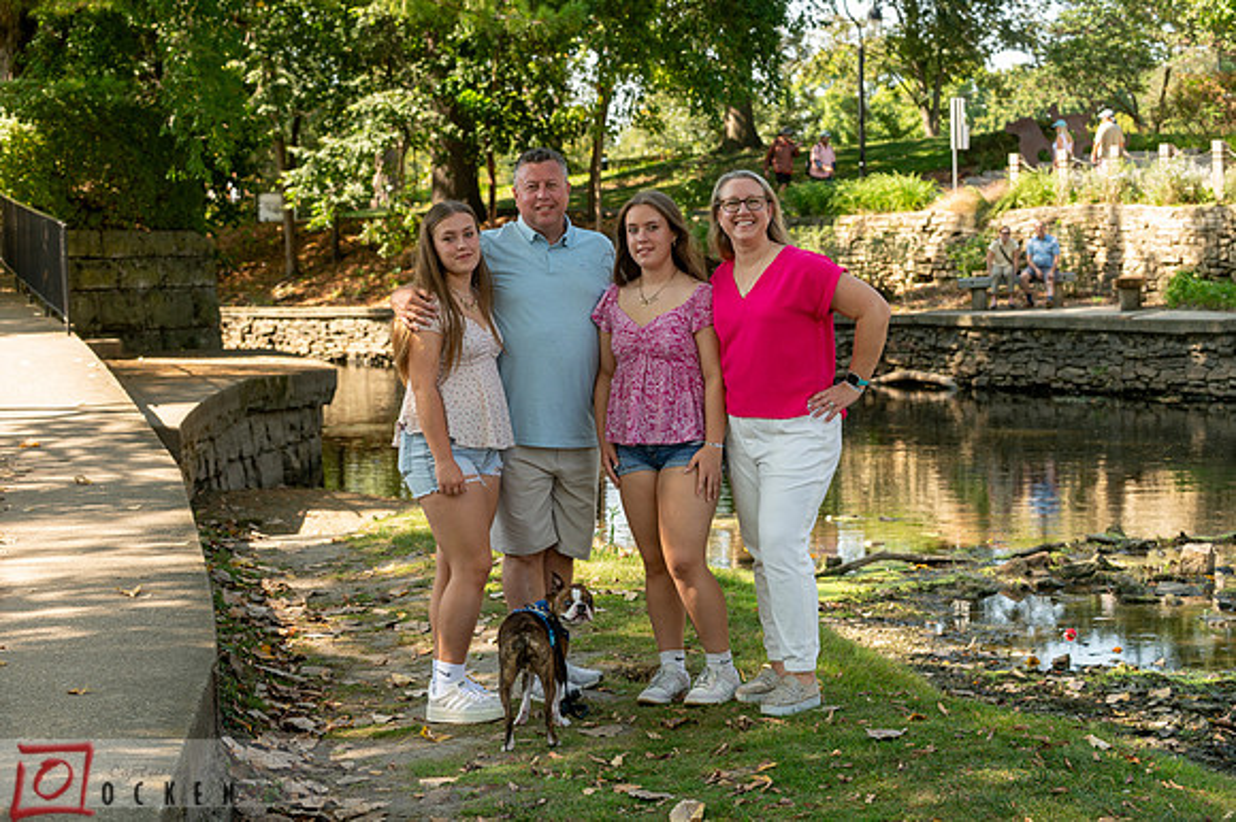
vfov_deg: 19.4
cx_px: 618
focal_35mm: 70
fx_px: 2402
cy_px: 411
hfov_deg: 28.9
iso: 250
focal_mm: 70
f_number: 5
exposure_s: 1/160
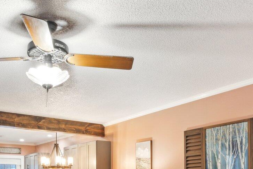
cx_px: 92
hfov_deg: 43.2
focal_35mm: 45
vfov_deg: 27.2
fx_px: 316
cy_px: 188
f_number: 13
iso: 400
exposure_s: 1/1.25
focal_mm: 16
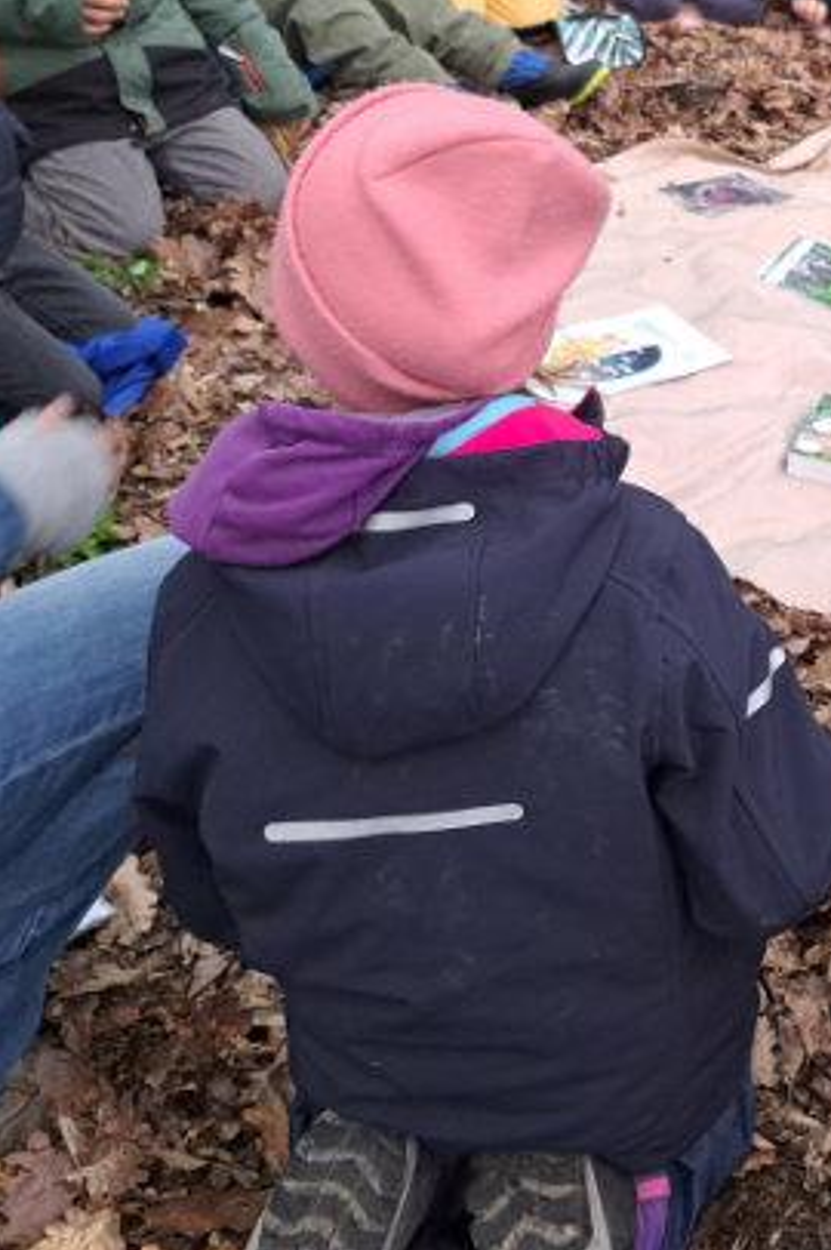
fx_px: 2185
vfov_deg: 31.0
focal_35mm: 63
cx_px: 929
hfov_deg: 20.5
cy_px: 219
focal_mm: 5.2
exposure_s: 1/60
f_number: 1.8
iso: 200
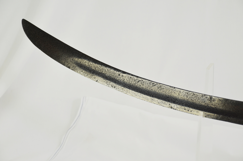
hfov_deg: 22.0
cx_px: 122
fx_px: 626
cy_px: 80
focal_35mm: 93
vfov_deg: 14.6
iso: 400
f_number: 5
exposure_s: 1/250
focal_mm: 62
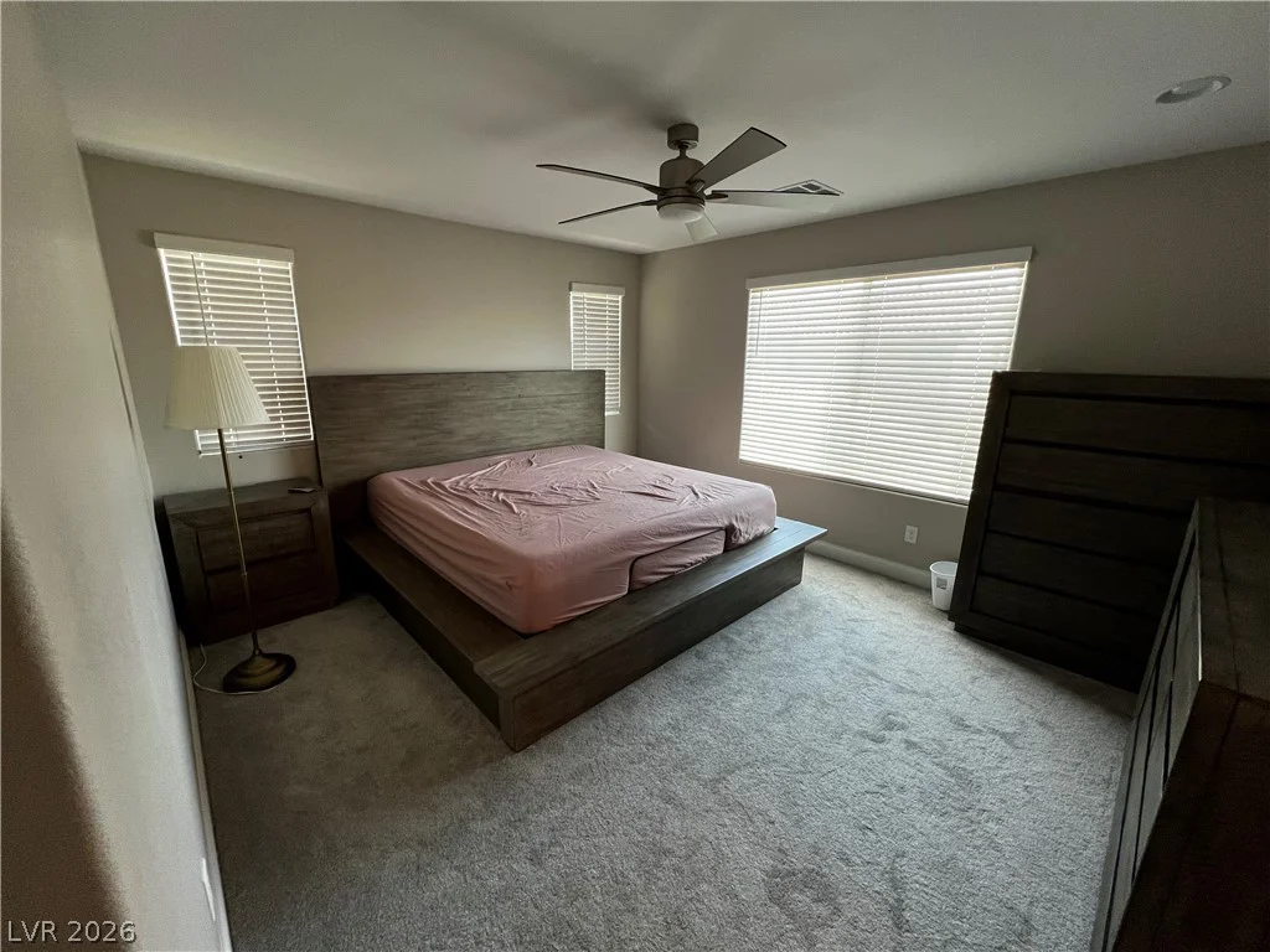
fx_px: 477
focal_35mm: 13
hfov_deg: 106.2
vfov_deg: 89.9
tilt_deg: -13.4
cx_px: 635
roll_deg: -1.5
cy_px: 476
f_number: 1.8
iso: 160
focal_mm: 1.57
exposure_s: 1/120
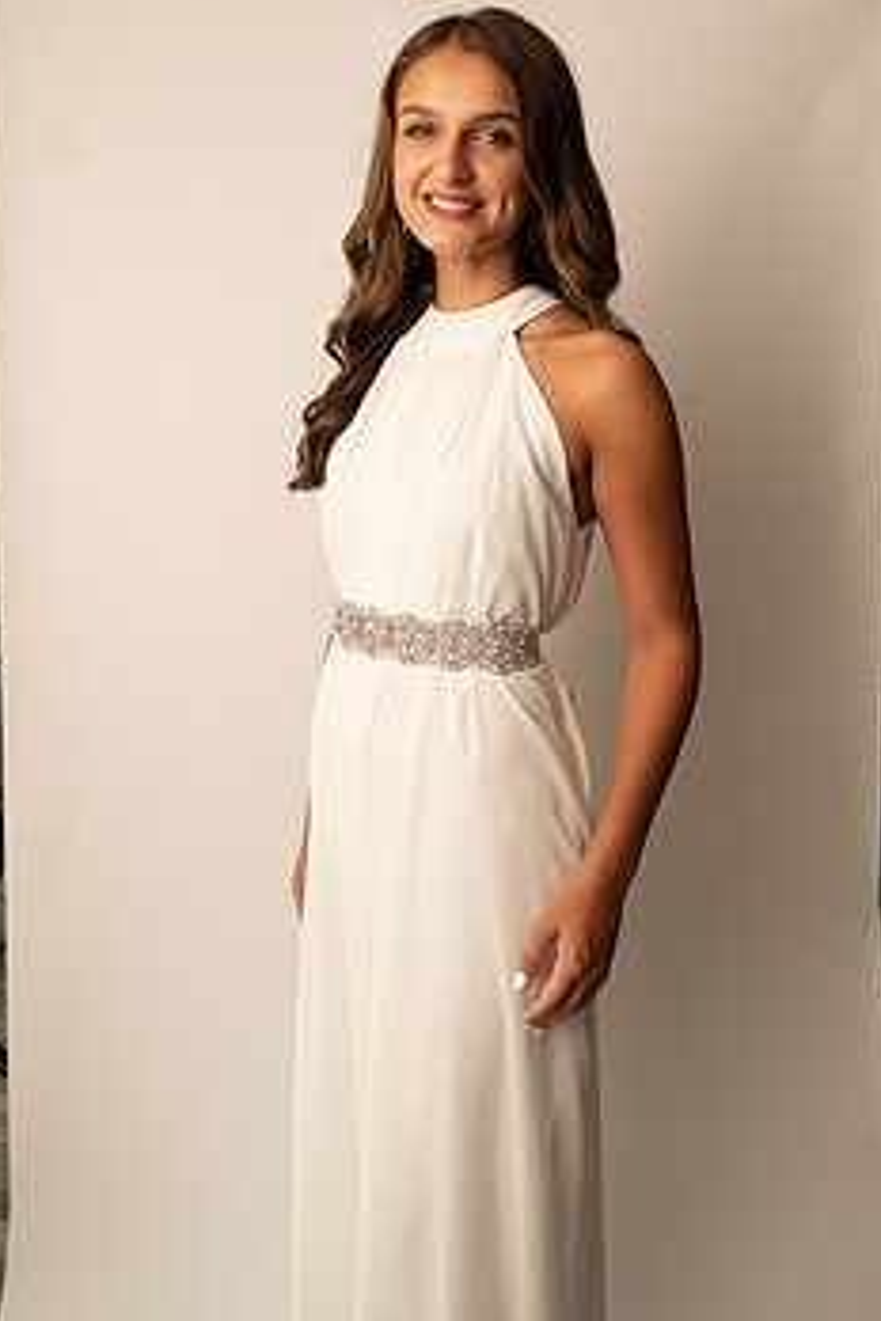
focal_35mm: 31
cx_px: 486
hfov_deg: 42.3
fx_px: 1138
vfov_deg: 59.9
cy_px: 547
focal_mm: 24
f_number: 3.2
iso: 100
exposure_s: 1/160
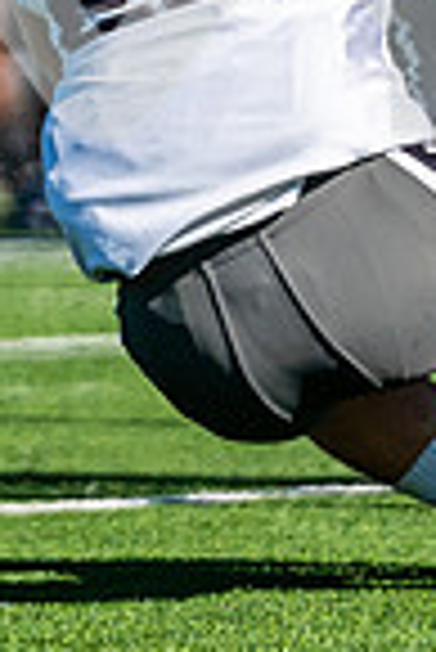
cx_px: 235
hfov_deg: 1.0
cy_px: -162
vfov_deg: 1.5
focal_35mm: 1400
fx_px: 25371
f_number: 3.2
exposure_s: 1/3200
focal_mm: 200
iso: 400
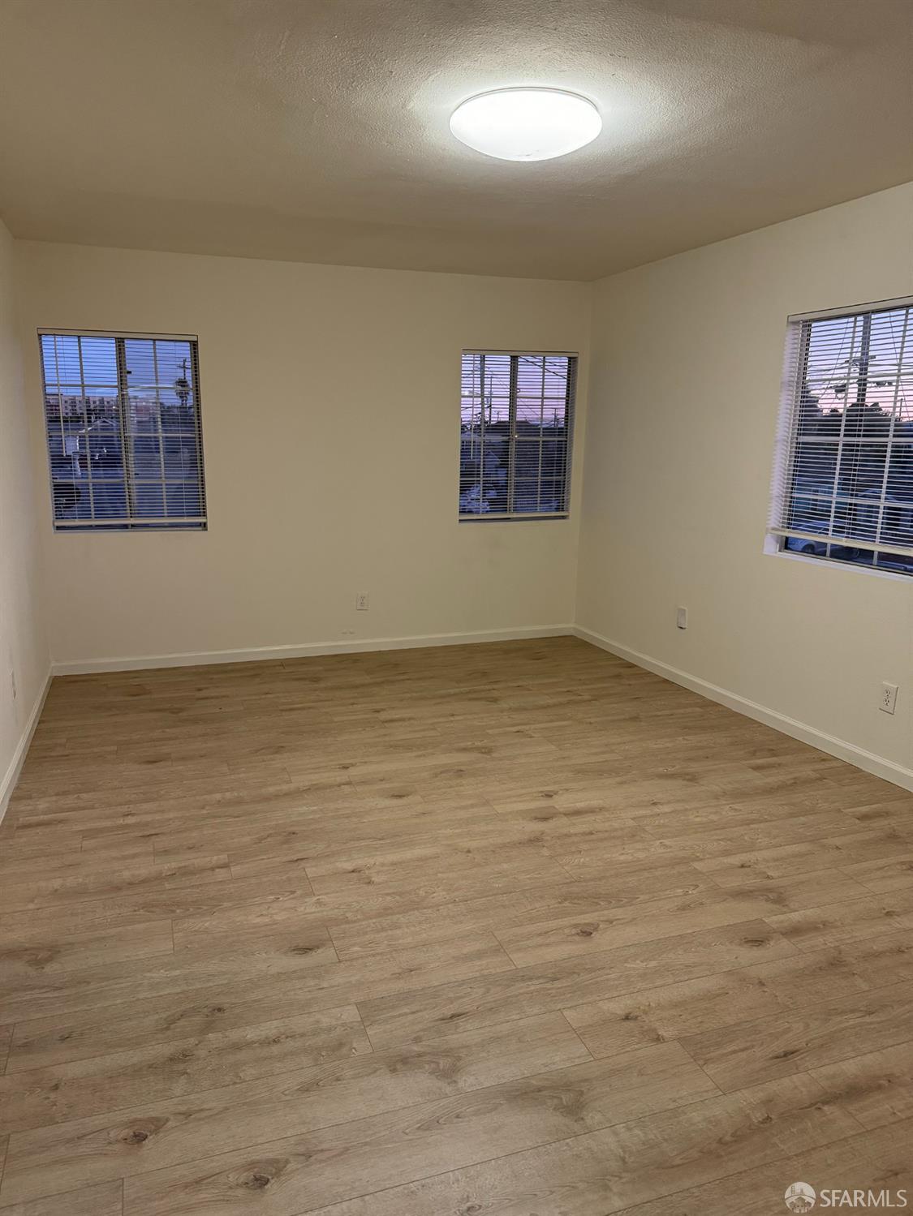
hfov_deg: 56.8
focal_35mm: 24
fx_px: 844
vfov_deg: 71.6
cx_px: 456
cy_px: 608
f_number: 1.78
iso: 400
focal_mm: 6.76
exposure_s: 1/60
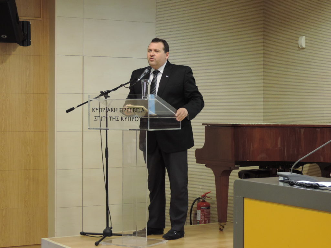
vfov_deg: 17.4
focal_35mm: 85
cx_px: 166
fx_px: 813
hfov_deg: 23.0
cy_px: 124
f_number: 4
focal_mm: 15.1
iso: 560
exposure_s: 1/25
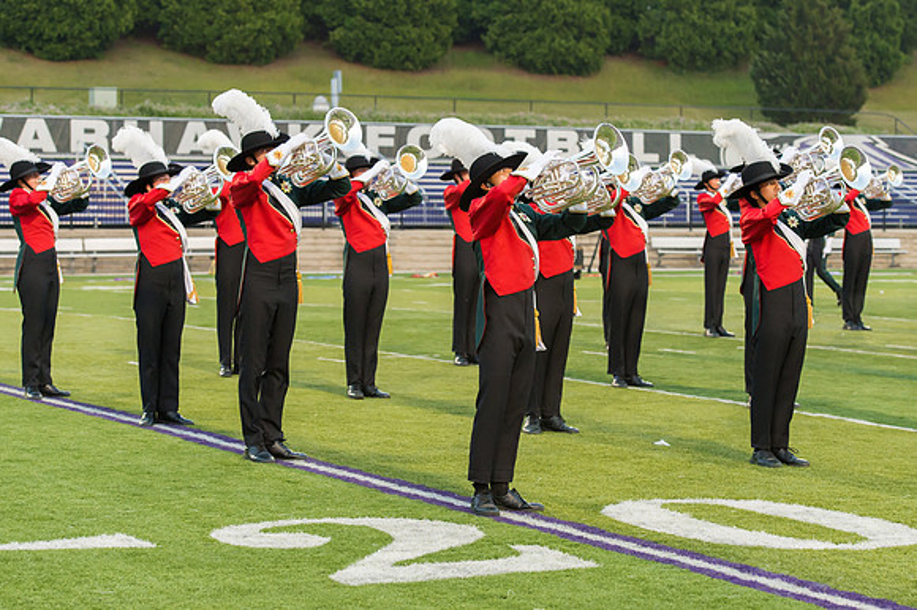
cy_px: 276
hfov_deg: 21.3
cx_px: 512
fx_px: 2443
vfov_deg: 14.2
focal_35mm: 96
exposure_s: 1/640
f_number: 5
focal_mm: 86
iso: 3200
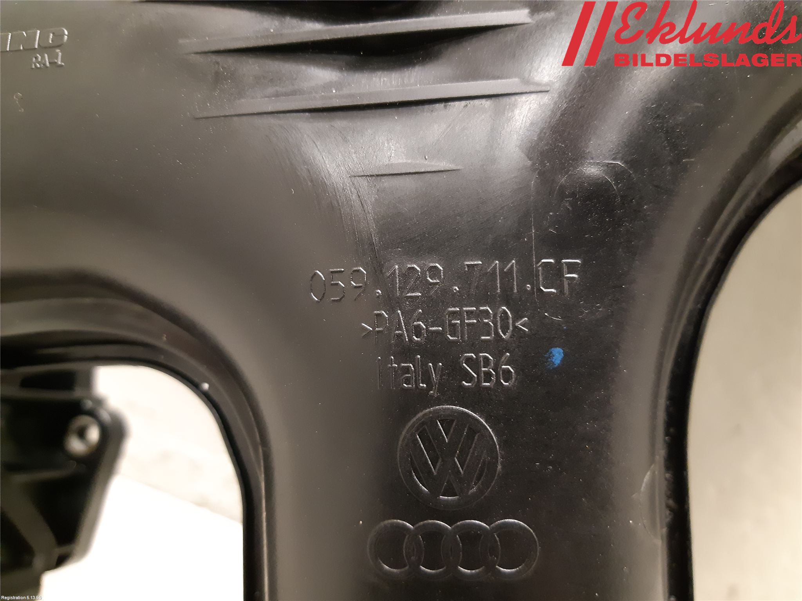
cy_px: 300
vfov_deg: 53.1
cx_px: 401
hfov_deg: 67.3
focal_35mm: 26
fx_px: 602
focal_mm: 3.93
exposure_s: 1/20
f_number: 1.7
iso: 500
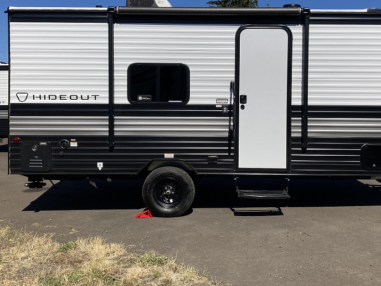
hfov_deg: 45.7
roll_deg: -1.9
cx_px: 214
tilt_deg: +1.9
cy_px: 104
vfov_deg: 34.9
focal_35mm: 41
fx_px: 451
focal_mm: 3.99
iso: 25
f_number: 1.8
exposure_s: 1/4367
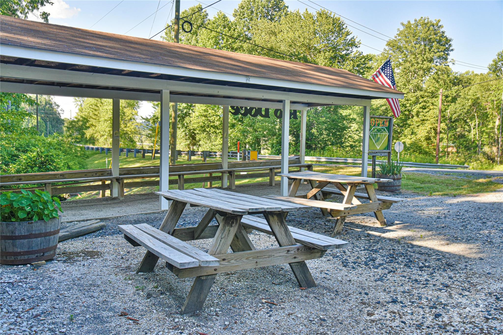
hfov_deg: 61.9
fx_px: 419
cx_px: 252
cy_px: 168
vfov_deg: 43.6
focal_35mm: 30
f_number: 7.1
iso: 1600
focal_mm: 30
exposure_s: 1/200
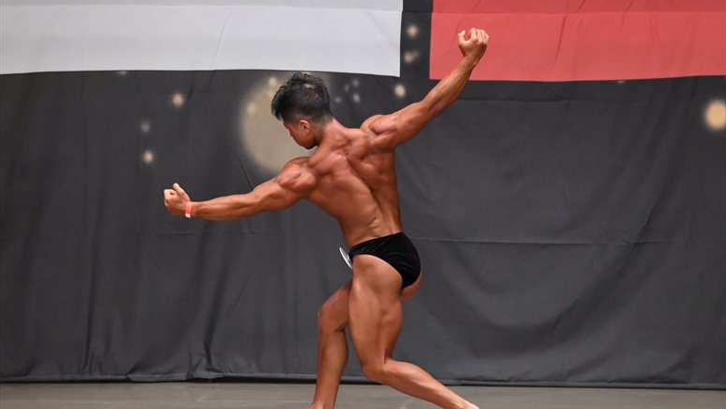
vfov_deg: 4.8
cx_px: 363
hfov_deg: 8.6
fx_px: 4852
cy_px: 223
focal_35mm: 252
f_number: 5.6
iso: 6400
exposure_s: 1/400
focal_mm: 160
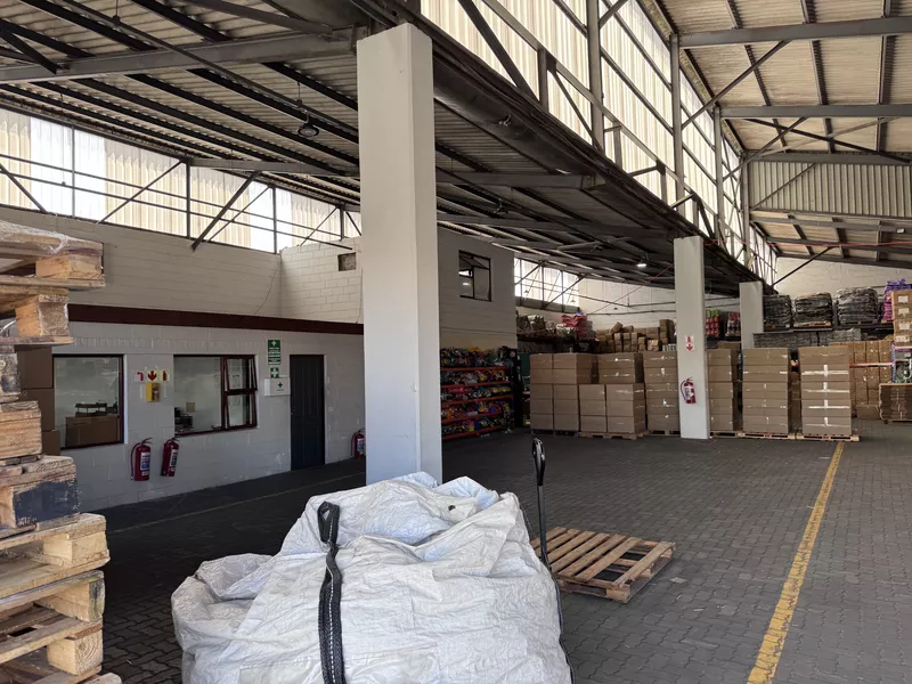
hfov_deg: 71.6
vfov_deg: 56.8
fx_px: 632
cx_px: 456
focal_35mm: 24
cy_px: 342
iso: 64
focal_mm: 6.76
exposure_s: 1/144
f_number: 1.78
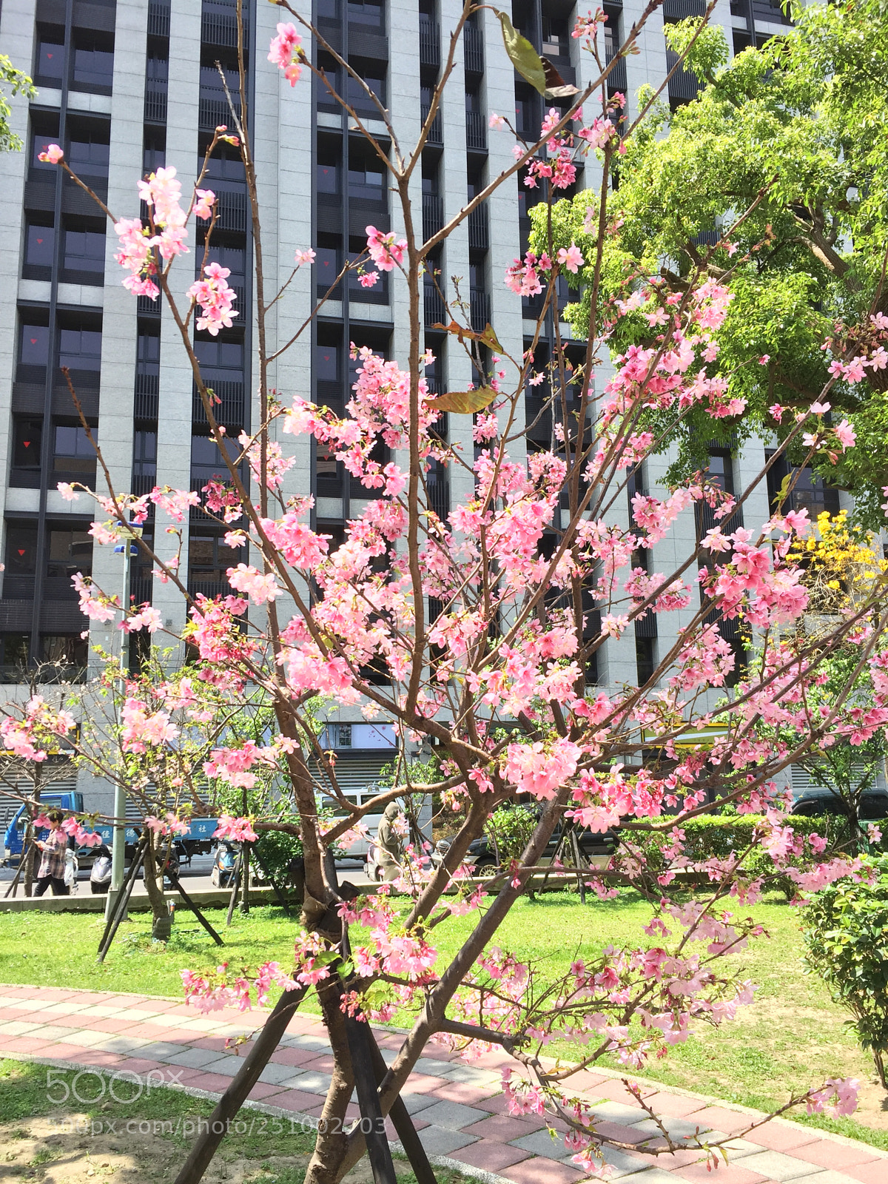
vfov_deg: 61.7
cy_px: 592
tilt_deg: +10.8
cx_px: 444
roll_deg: +1.5
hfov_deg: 48.2
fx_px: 992
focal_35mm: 29
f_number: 2.2
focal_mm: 4.15
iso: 32
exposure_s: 1/514
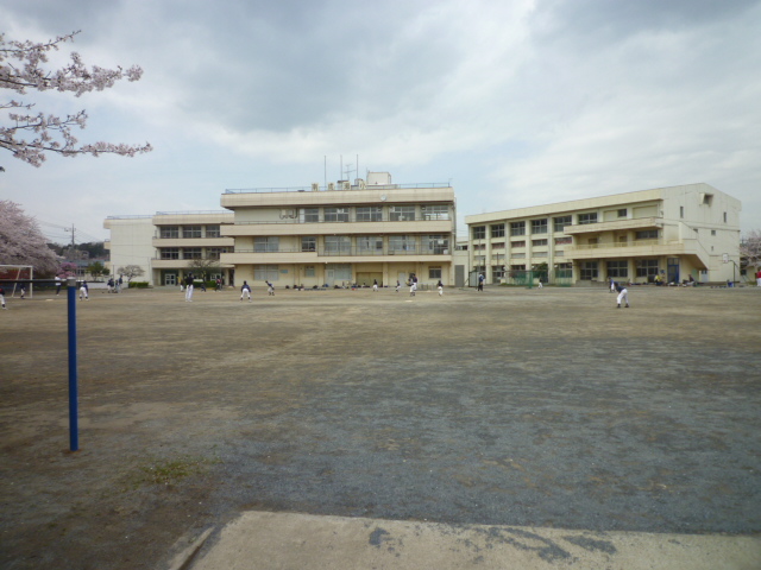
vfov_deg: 54.9
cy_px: 285
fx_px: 550
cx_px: 380
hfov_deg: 69.4
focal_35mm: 25
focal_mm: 4.4
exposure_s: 1/640
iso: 80
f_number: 4
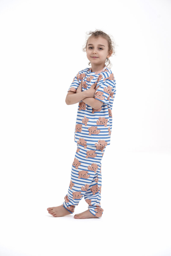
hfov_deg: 15.2
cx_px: 86
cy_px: 128
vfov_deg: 22.6
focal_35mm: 90
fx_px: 641
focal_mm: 90
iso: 400
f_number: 6.3
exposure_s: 1/200
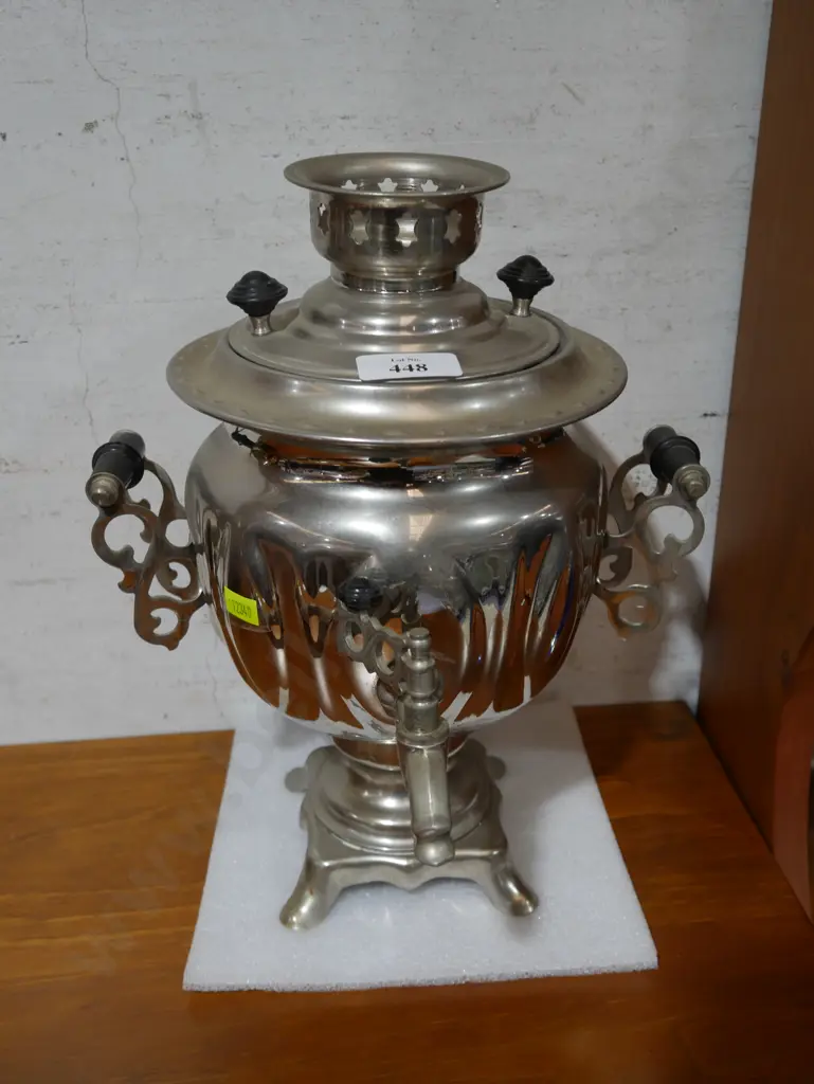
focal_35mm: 36
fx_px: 1128
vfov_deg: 51.3
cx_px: 407
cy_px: 542
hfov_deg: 39.7
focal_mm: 18
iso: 250
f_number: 4
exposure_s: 1/60
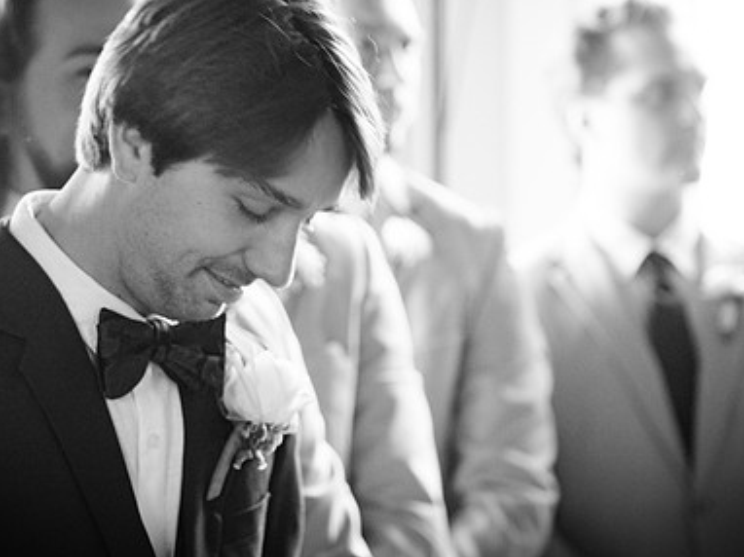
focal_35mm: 184
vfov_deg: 8.1
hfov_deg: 10.8
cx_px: 308
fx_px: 3952
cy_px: 223
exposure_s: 1/125
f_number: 2.8
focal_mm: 83.8
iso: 1600
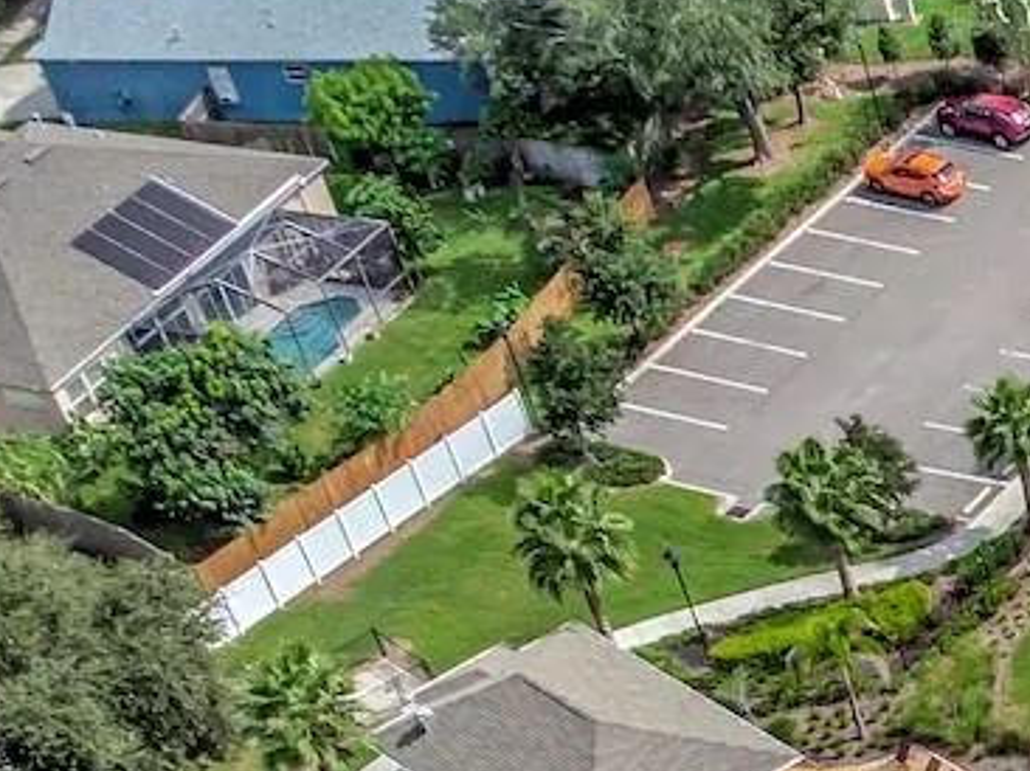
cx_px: 2077
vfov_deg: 13.1
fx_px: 3122
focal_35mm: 105
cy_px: 1244
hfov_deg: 15.1
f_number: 2.8
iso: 110
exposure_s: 1/2000
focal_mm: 12.29
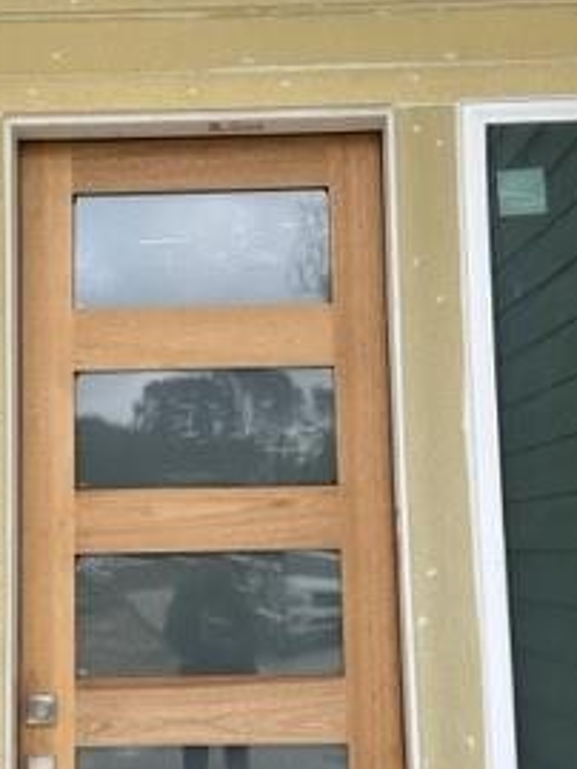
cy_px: 389
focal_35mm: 57
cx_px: 186
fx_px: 1266
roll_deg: +0.6
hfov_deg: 25.5
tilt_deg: +7.7
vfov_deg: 33.8
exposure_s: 1/756
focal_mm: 6.86
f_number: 1.78
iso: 80
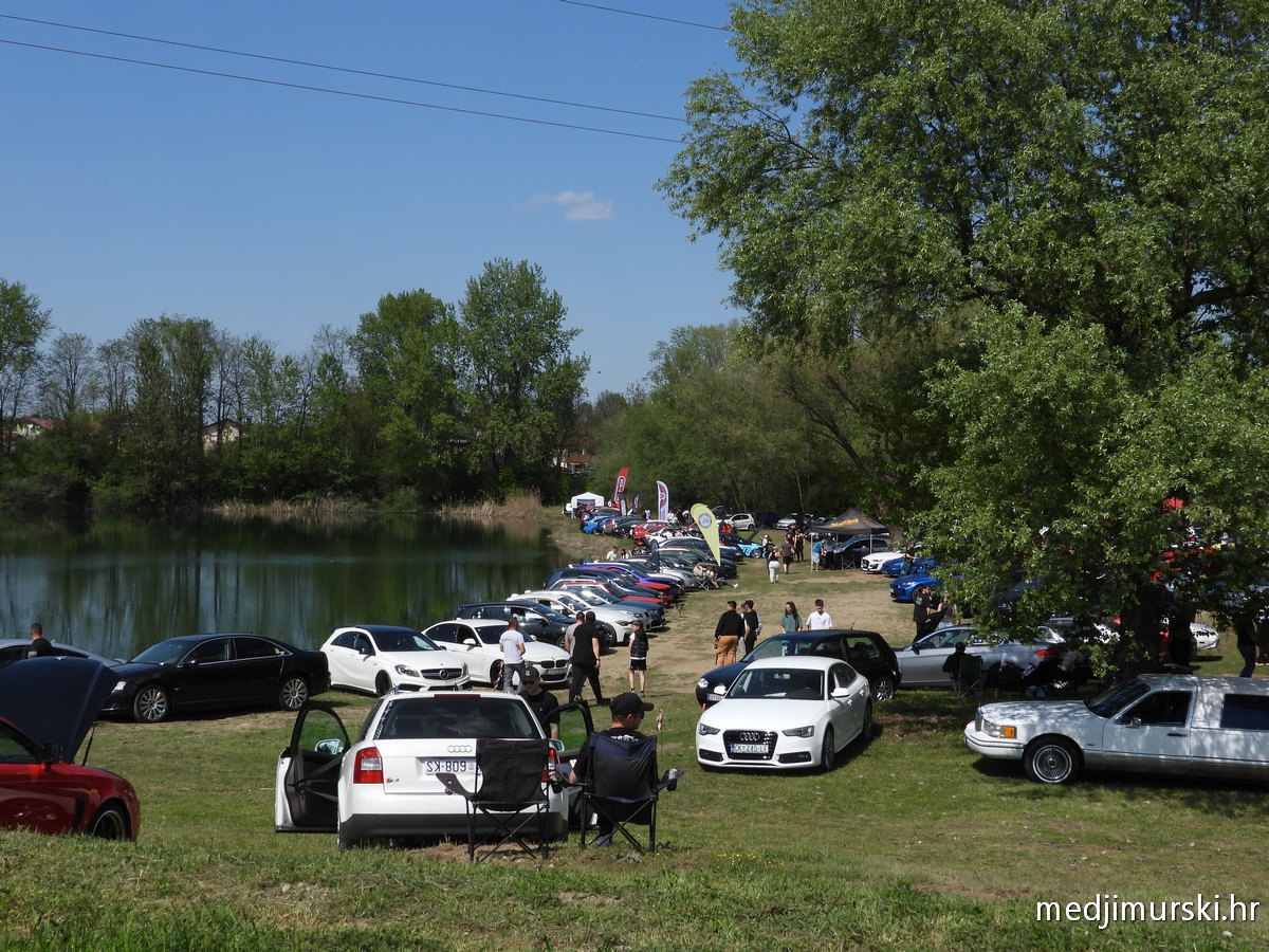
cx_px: 634
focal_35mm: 50
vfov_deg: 29.1
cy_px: 476
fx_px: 1833
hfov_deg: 38.2
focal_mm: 9
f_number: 3.5
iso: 100
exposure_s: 1/1600
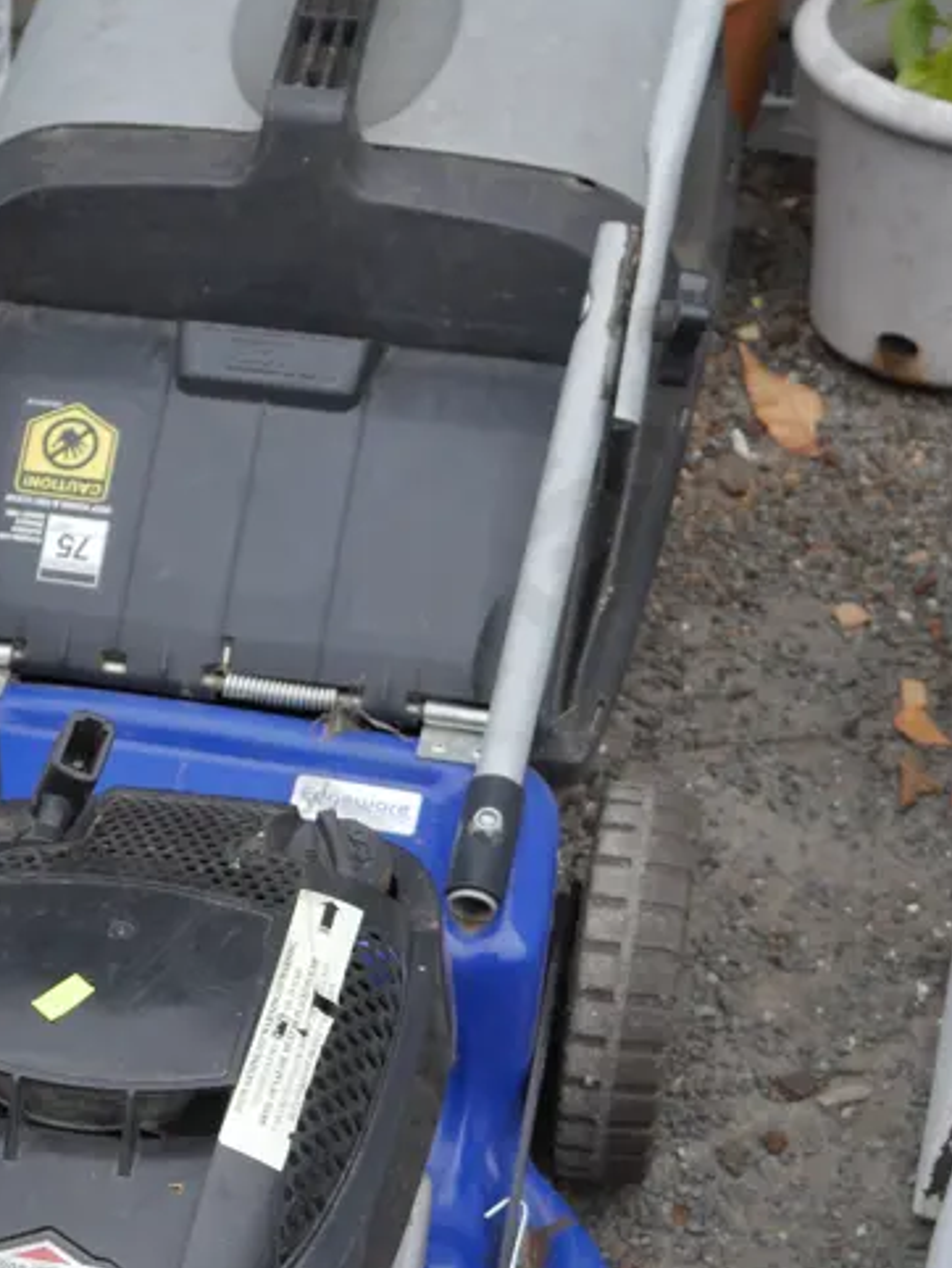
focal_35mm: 68
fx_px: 2491
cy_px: 1036
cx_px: 159
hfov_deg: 21.3
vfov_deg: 27.9
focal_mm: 16
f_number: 4.5
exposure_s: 1/160
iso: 200
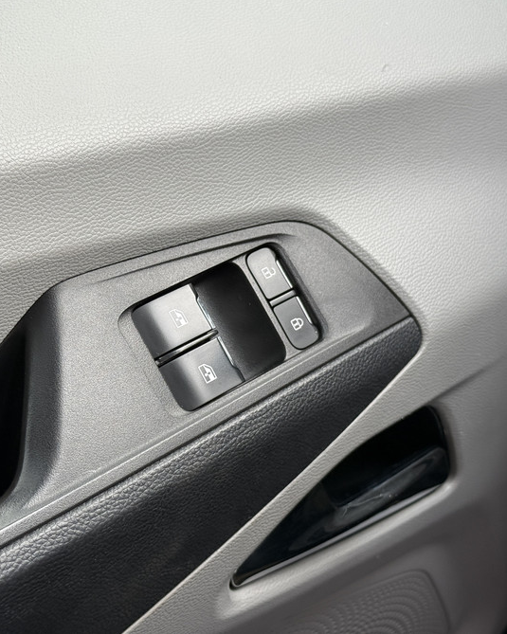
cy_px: 315
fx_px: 1182
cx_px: 201
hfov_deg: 24.2
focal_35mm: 63
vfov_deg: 30.0
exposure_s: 1/280
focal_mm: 6.76
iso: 64
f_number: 1.78
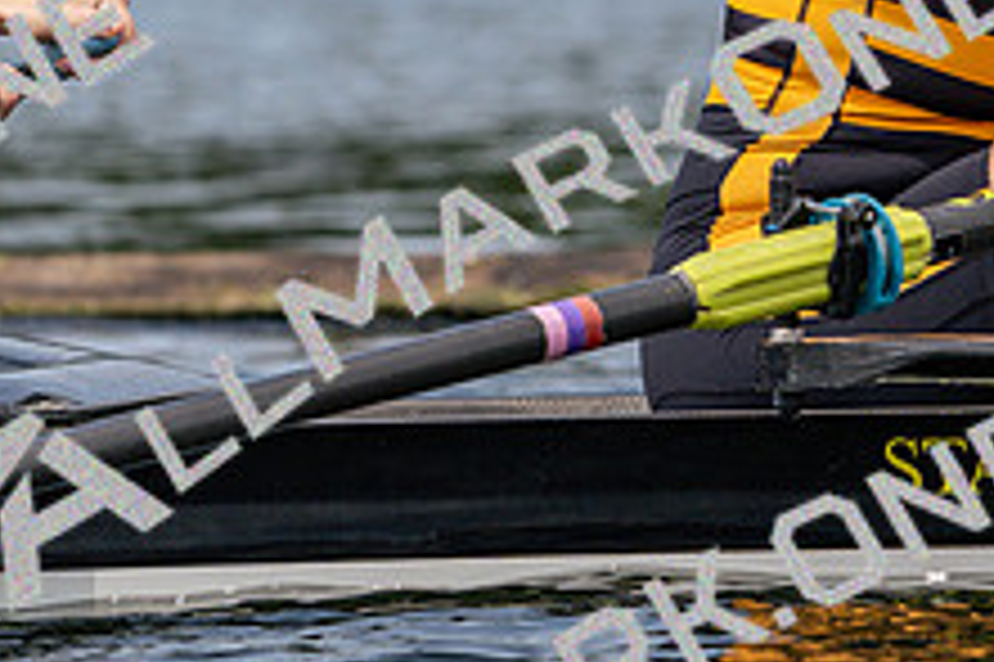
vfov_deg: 1.6
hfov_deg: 2.4
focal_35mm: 844
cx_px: 904
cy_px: -88
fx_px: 23286
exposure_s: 1/1600
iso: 320
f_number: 6.3
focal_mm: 321
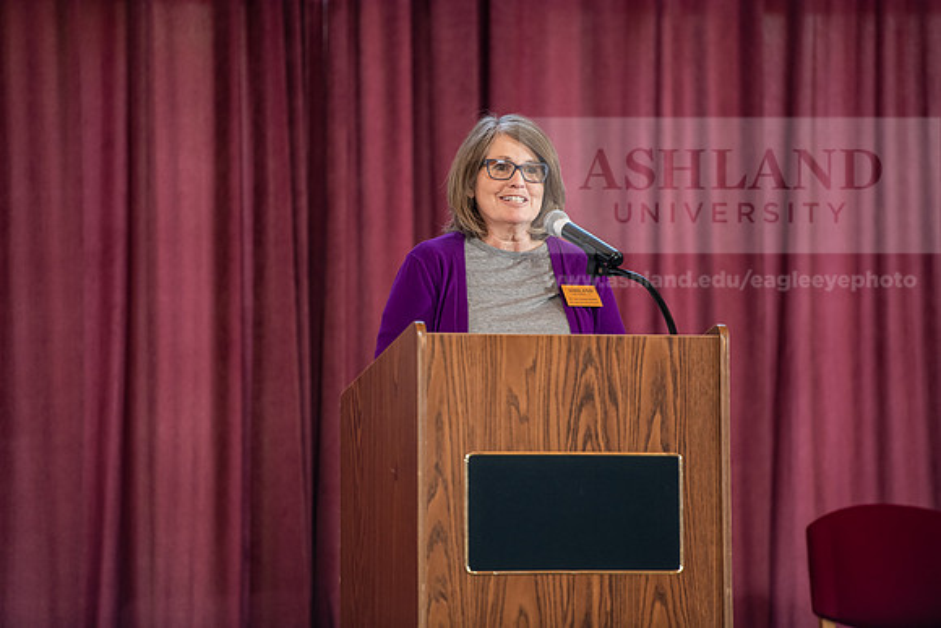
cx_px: 470
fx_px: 5229
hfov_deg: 10.3
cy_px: 314
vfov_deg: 6.9
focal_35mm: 200
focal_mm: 200
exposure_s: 1/200
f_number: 3.2
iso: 1600
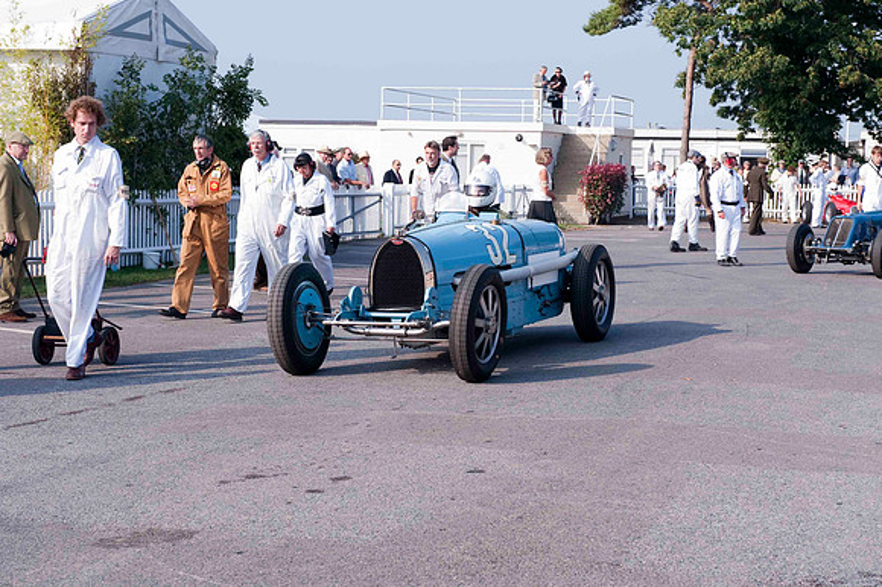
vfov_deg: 19.4
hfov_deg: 28.9
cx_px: 441
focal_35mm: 70
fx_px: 1714
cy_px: 294
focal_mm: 70
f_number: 9
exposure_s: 1/400
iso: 500
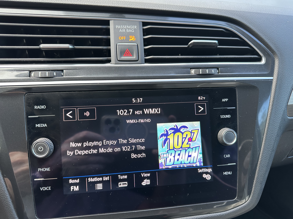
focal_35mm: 24
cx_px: 146
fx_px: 203
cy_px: 110
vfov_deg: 56.8
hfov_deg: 71.6
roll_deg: -2.8
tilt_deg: -32.6
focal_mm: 6.86
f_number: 1.78
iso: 160
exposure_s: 1/51
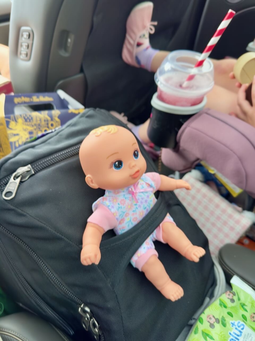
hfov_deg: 56.8
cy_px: 170
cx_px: 128
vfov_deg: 71.6
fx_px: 236
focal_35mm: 24
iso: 125
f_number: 1.78
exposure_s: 1/96
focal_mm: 6.86
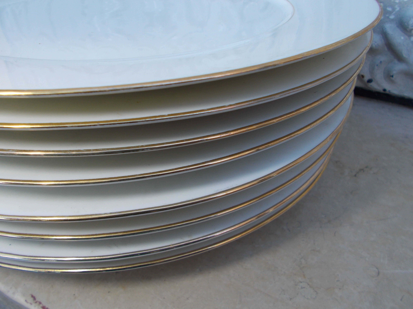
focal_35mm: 30
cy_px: 154
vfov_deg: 46.8
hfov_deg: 60.0
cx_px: 206
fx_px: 358
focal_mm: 5.3
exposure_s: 1/80
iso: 80
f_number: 3.4
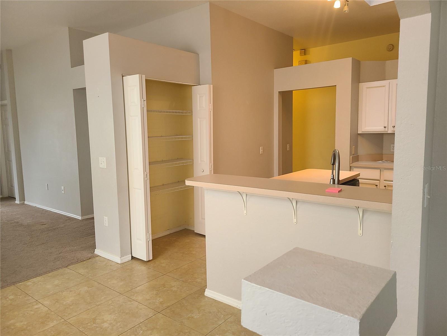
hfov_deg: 67.3
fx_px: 336
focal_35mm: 26
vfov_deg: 53.1
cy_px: 168
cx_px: 224
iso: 100
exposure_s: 1/60
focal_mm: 5.4
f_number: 1.8
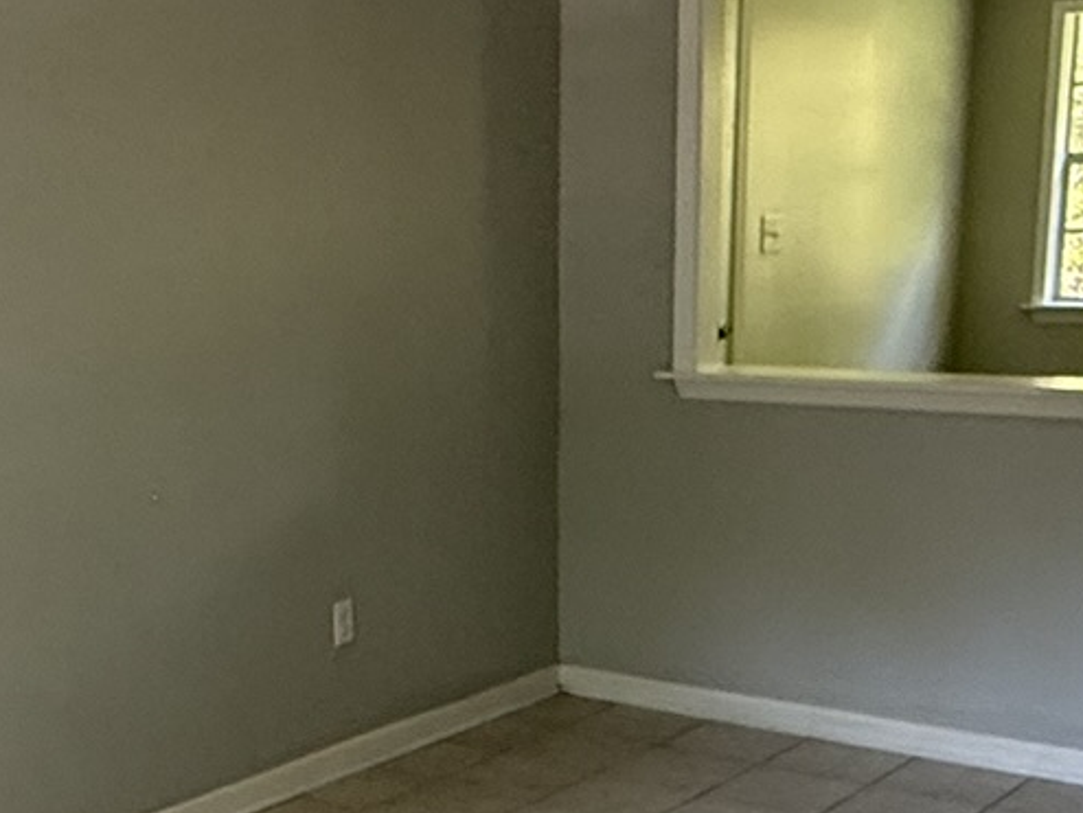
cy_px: 714
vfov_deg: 24.6
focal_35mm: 58
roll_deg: +1.9
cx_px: 342
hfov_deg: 32.9
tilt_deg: -14.8
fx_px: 1815
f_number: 2.2
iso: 320
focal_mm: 2.22
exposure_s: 1/99
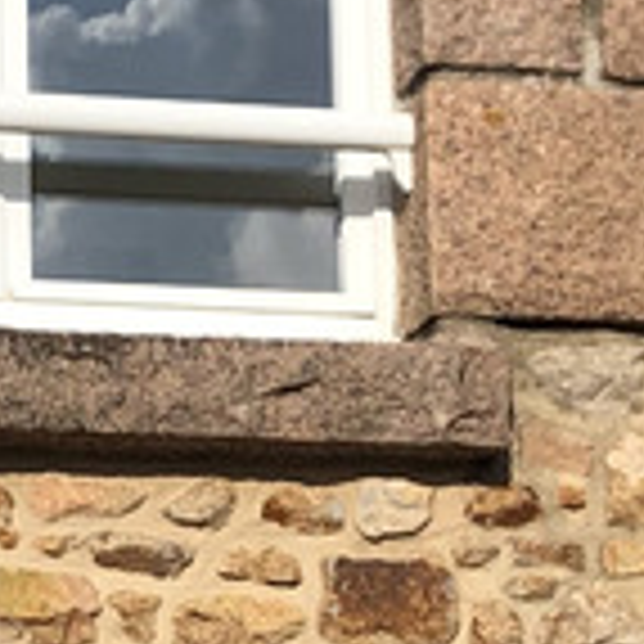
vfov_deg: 8.4
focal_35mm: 208
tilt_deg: +12.6
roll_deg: +2.0
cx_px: 347
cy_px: 576
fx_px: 4378
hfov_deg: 8.4
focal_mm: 4
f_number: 1.8
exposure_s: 1/3205
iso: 20
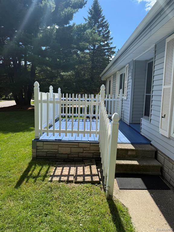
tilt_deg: -6.9
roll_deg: -1.1
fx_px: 161
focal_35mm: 24
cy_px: 116
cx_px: 87
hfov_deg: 56.8
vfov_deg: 71.6
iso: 80
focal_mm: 6.76
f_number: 1.78
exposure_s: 1/2703
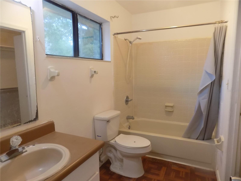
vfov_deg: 58.9
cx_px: 120
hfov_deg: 73.9
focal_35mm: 23
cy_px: 90
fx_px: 160
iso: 160
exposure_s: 1/30
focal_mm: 4
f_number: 3.1
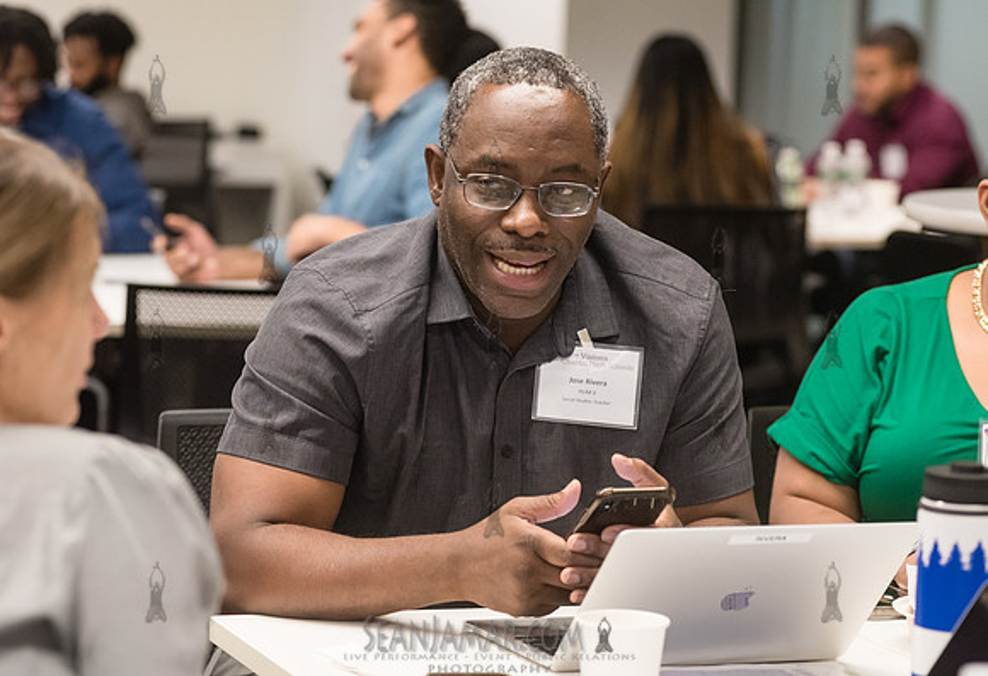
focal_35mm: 115
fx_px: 3173
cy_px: 362
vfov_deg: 12.2
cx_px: 517
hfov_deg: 17.7
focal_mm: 105
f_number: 4
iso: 2500
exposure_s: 1/250
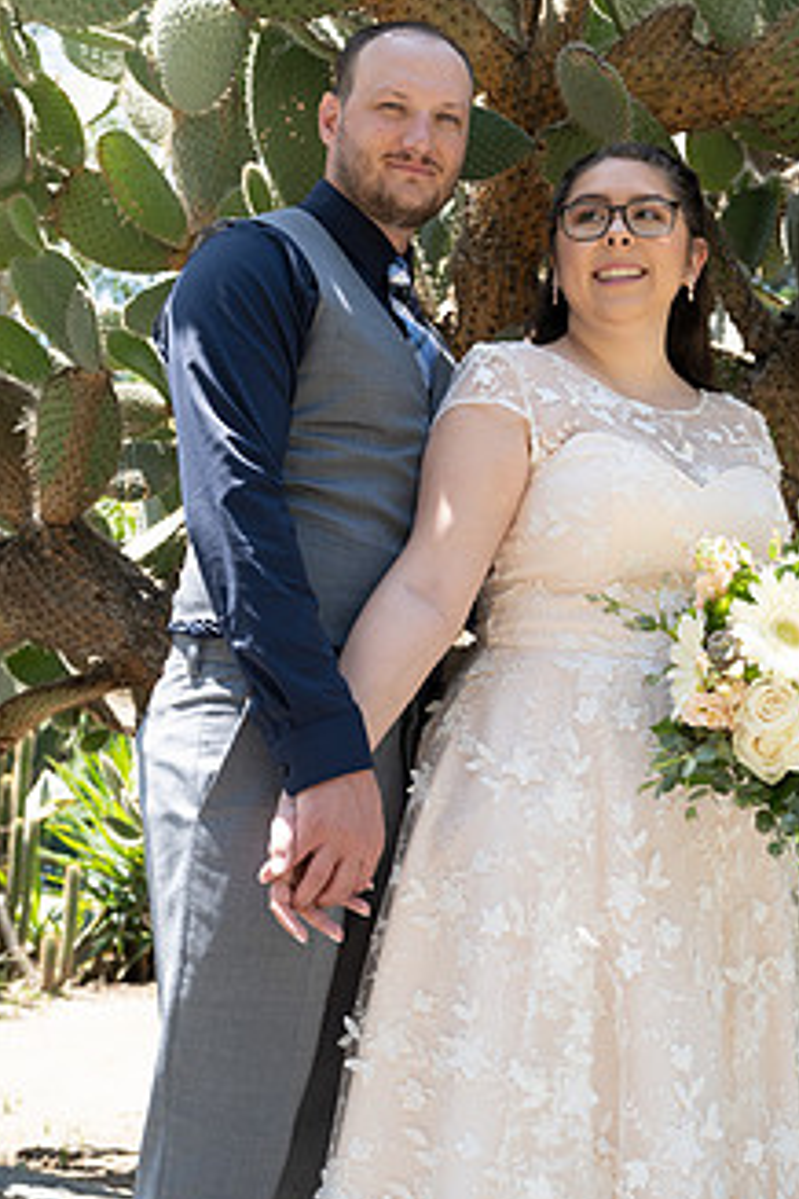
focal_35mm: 44
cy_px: 554
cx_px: 458
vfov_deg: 44.5
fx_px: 1465
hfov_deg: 30.5
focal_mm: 32
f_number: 4.5
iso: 250
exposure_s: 1/320
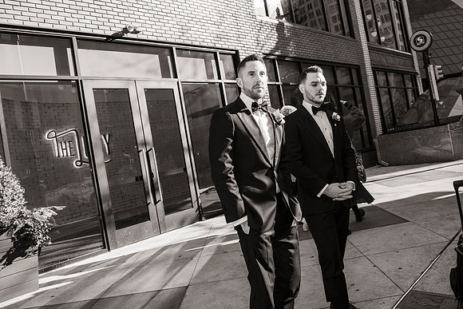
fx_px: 359
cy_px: 143
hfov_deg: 65.6
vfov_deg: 46.6
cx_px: 248
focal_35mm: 28
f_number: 5.6
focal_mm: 26
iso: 100
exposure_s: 1/125
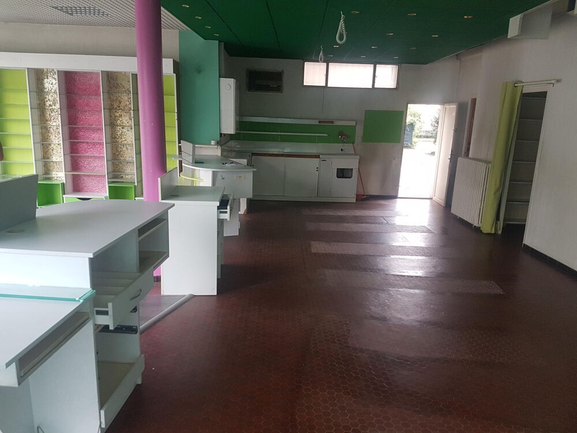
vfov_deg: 53.1
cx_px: 288
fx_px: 433
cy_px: 216
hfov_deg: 67.3
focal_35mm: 26
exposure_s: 1/50
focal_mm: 4.2
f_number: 1.7
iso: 80
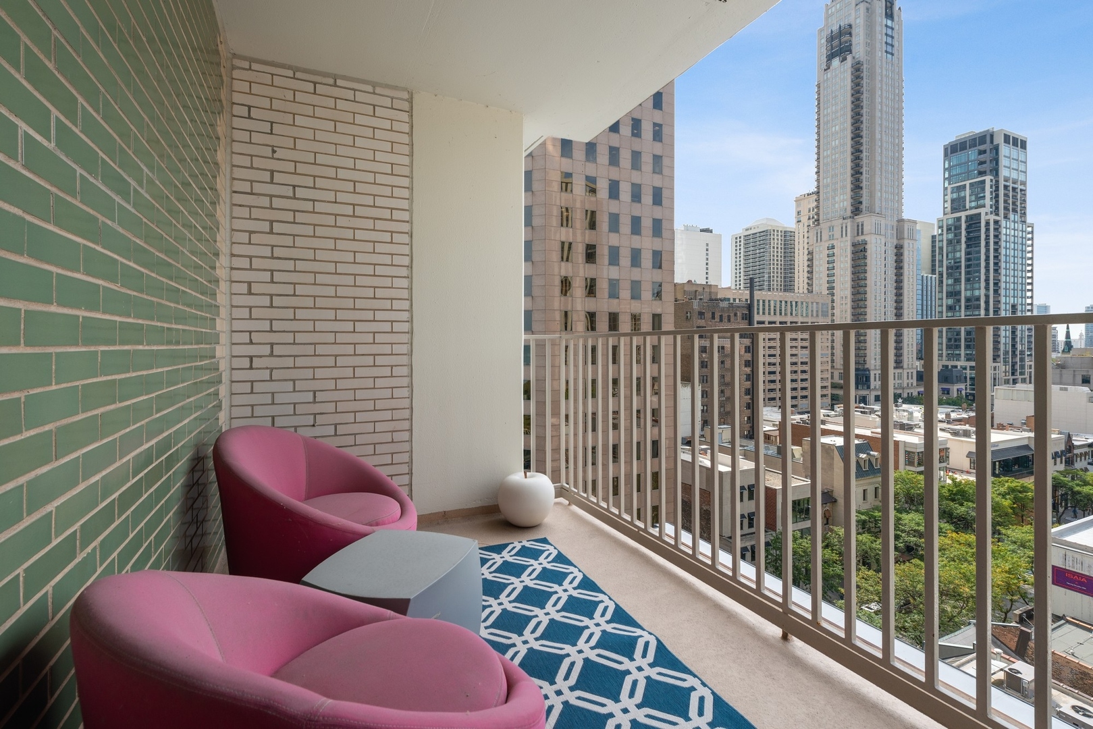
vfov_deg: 70.5
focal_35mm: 17
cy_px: 364
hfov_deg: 93.3
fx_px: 516
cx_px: 546
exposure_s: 1/60
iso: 320
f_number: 9
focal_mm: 17
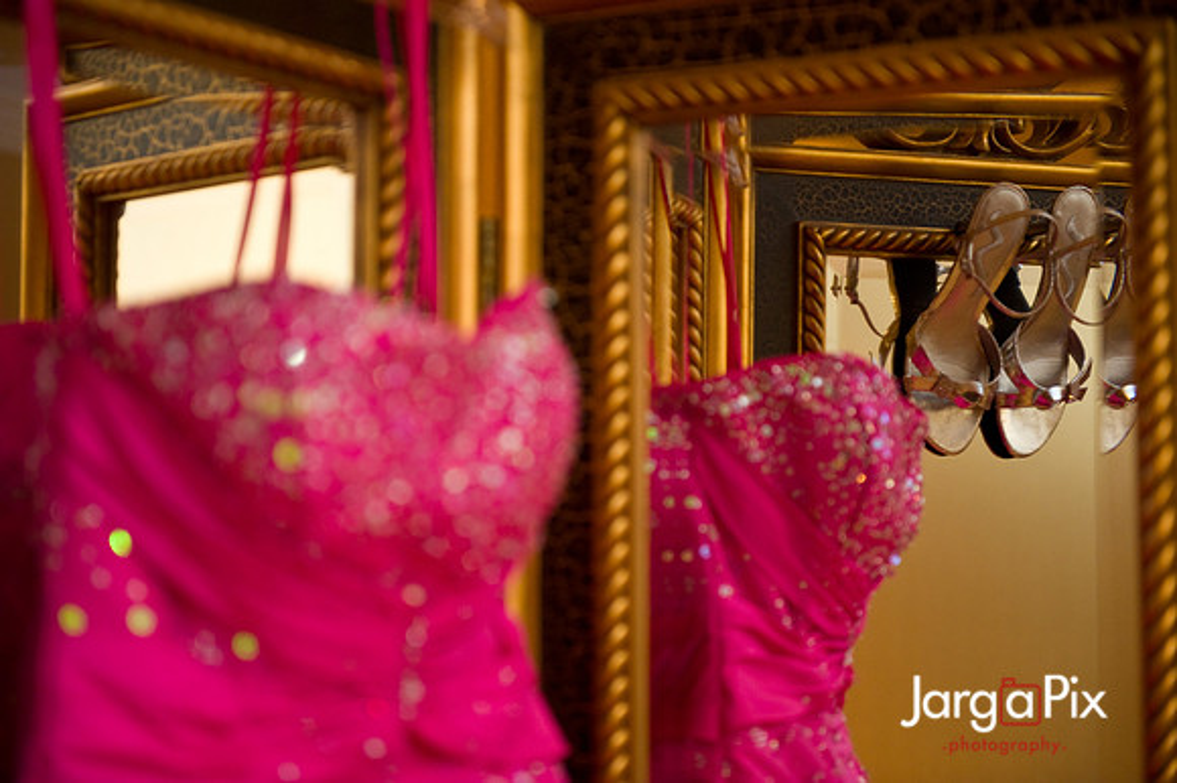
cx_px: 588
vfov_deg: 19.4
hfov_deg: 28.9
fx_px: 2287
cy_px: 392
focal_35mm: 70
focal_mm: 70
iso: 1600
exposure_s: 1/125
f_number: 3.2
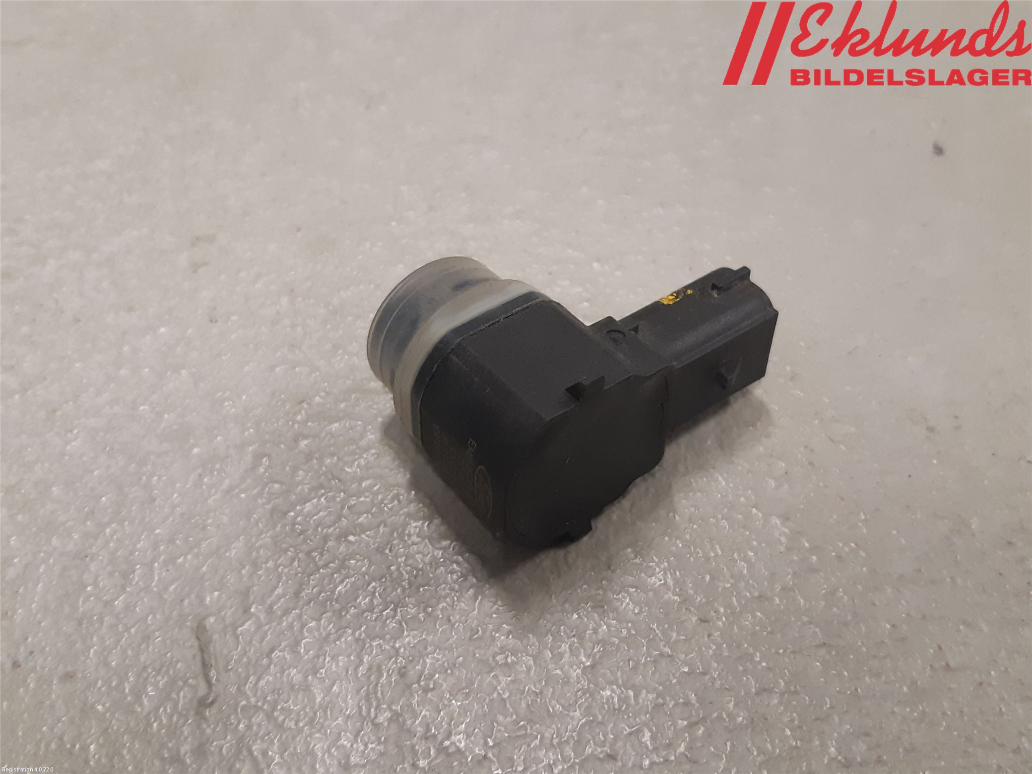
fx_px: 775
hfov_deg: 67.3
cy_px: 387
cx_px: 516
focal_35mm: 26
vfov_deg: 53.1
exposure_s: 1/50
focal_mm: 3.93
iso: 200
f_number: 1.7
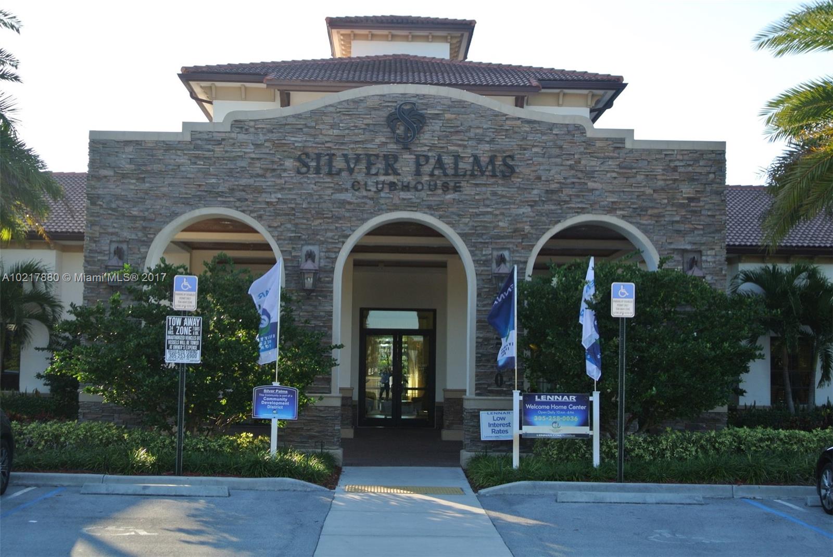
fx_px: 1251
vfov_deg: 25.1
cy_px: 278
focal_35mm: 54
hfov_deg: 36.8
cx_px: 416
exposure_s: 1/200
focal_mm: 20.3
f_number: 5
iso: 100
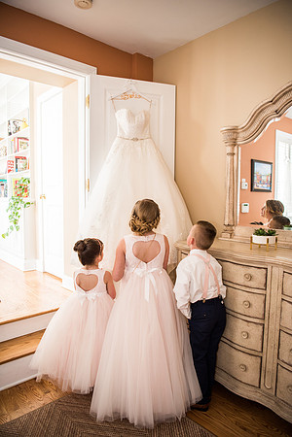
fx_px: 292
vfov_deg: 73.7
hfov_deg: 53.1
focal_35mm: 24
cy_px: 218
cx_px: 146
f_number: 2.8
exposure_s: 1/100
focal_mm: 24
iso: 400
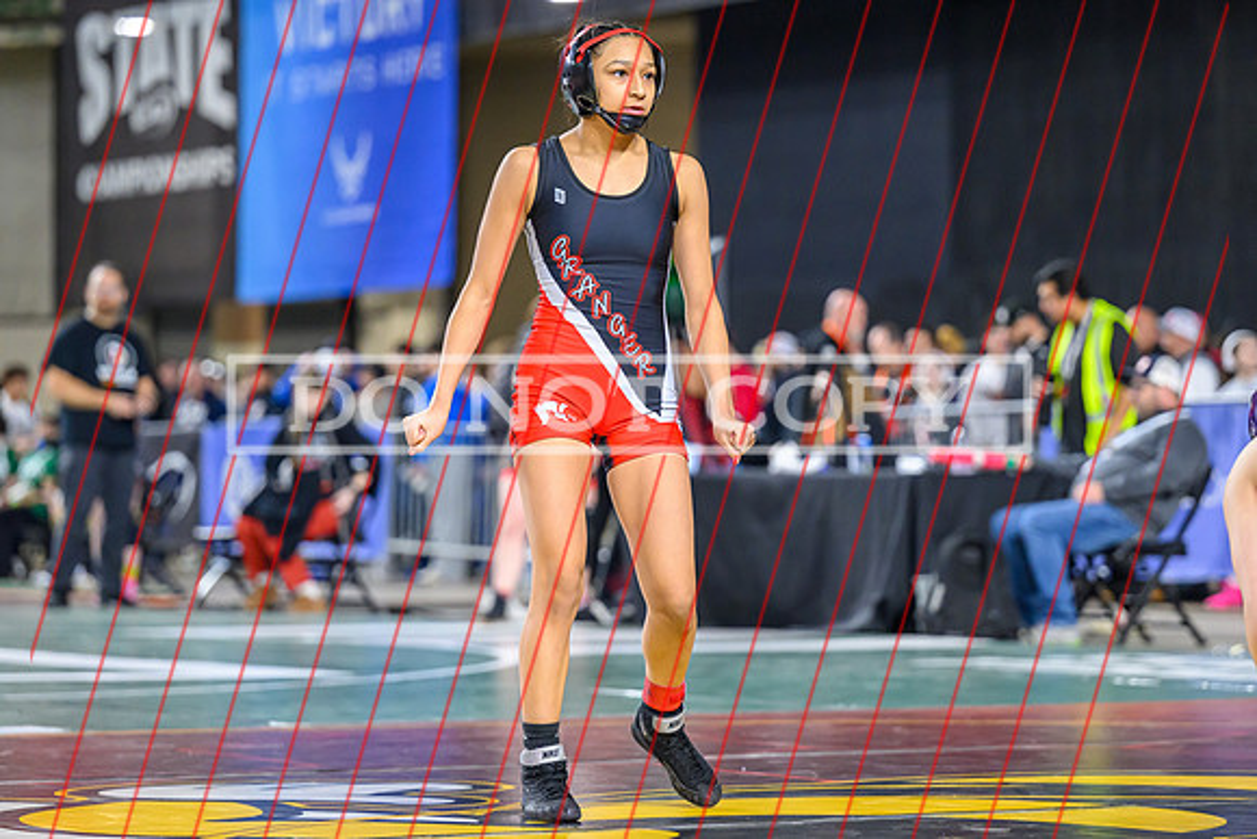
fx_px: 4932
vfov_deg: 9.7
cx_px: 645
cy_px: 407
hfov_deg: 14.5
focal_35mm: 141
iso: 4000
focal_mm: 120
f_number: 2.8
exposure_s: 1/800
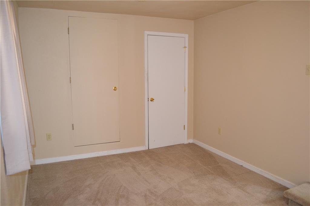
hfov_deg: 67.4
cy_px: 103
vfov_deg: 47.9
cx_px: 155
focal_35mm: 27
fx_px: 232
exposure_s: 1/60
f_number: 3.5
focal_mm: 18
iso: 800
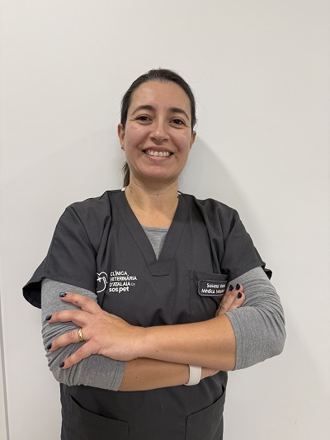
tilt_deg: -9.6
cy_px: 220
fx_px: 305
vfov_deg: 71.6
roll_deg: -1.9
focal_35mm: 24
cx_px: 165
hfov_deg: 56.8
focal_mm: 6.76
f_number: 1.78
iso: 125
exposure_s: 1/100
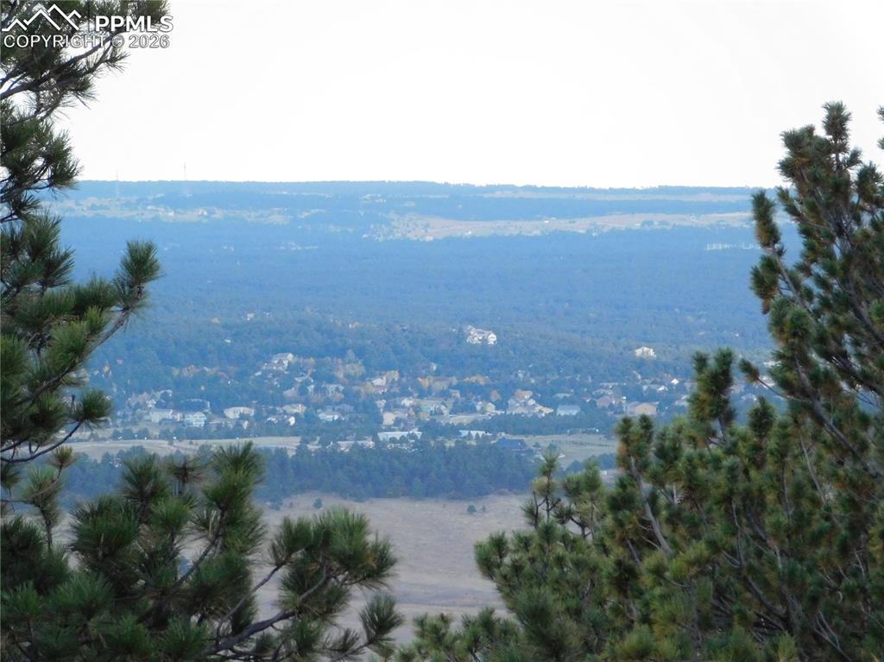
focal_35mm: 369
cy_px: 331
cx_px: 442
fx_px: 9419
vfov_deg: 4.0
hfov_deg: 5.4
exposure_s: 1/640
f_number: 5.8
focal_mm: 65.4
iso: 800
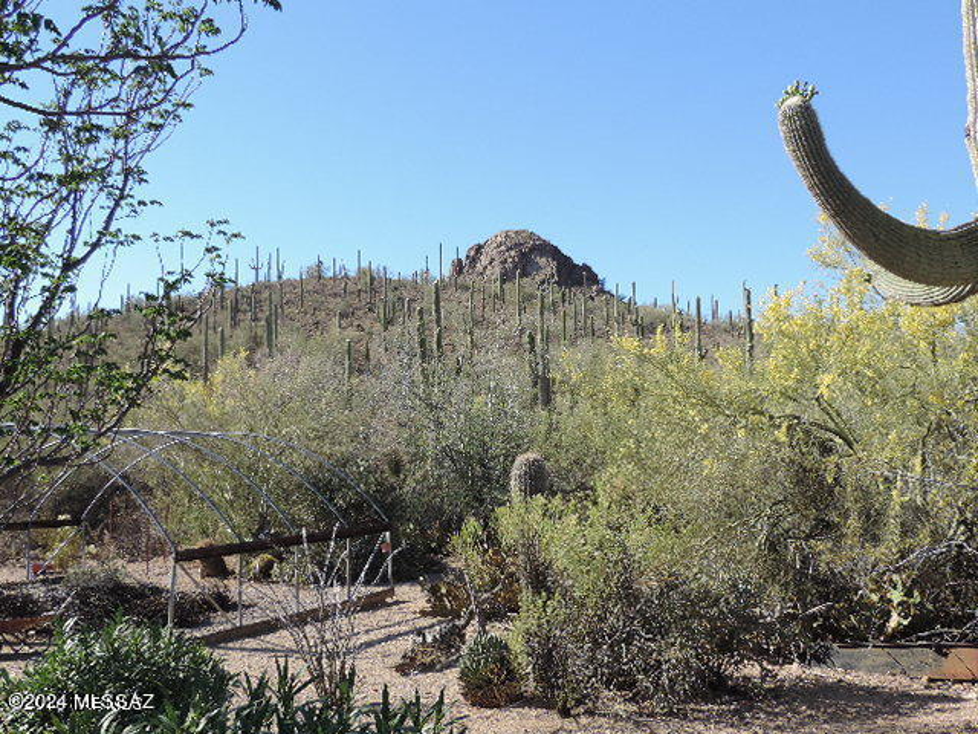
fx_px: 989
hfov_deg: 52.6
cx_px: 489
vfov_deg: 40.7
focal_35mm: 35
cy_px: 367
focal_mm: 6.2
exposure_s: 1/500
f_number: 3.3
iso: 80
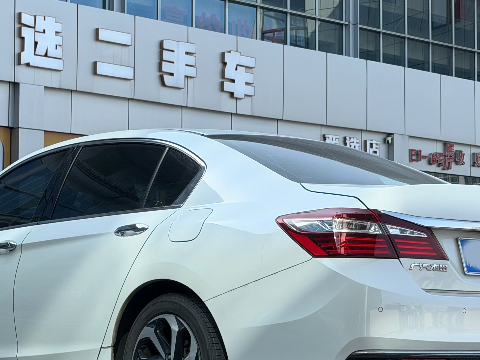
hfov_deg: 20.4
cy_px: 178
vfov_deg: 15.4
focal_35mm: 96
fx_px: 1331
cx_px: 211
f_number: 1.78
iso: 64
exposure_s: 1/1795
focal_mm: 6.76
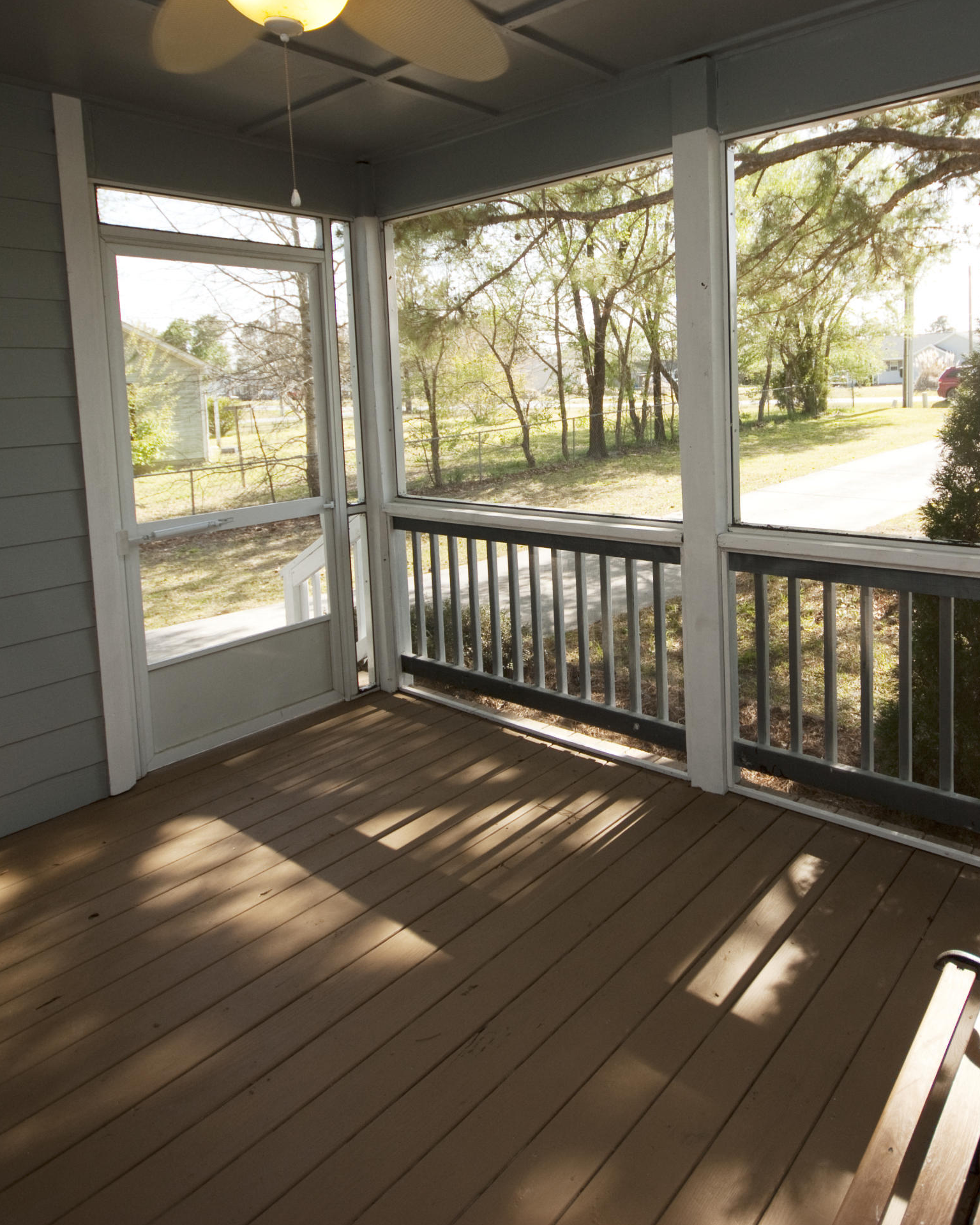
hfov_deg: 62.4
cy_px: 599
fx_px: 797
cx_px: 603
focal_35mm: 22
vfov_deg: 75.0
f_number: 4
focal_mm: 10
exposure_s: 1/125
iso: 100
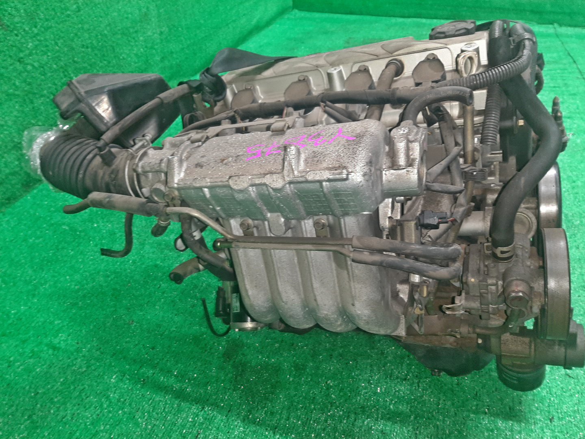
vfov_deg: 53.1
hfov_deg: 67.3
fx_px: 439
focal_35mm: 26
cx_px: 292
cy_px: 220
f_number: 1.7
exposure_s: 1/33
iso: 197
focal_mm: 3.93
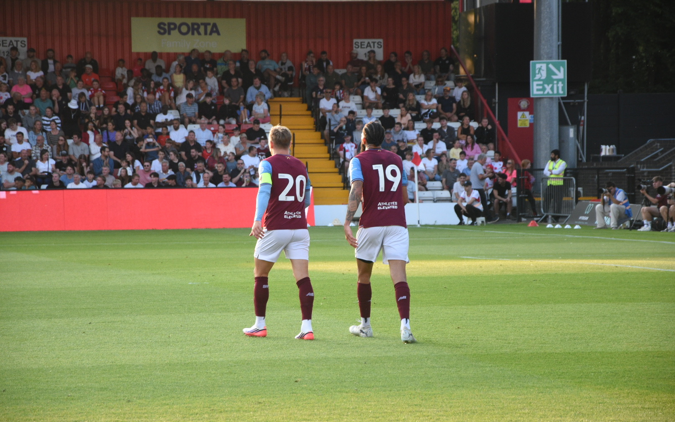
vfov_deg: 8.1
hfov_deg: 13.0
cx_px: 339
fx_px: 2971
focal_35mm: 162
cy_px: 205
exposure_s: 1/350
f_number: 5.6
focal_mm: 105
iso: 900
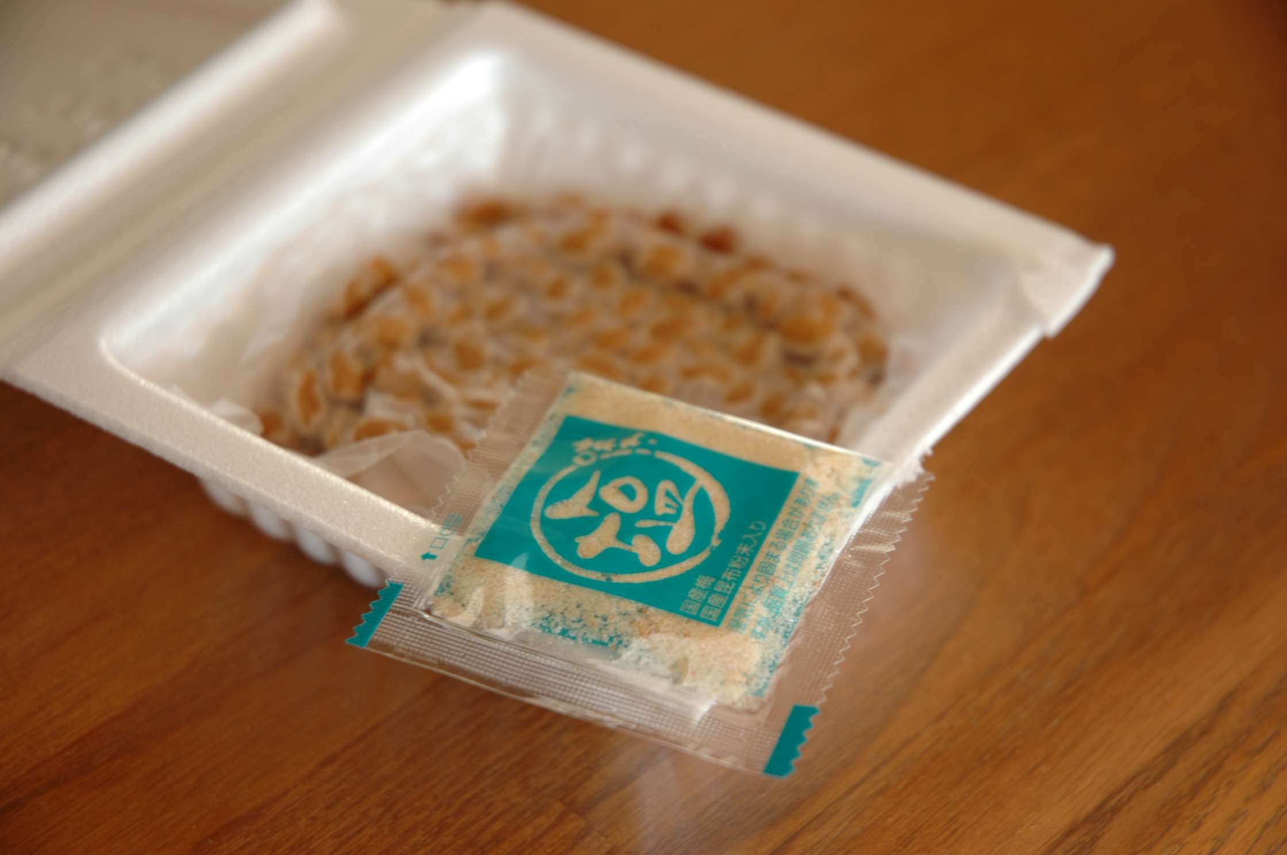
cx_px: 644
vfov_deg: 13.0
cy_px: 428
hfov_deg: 19.5
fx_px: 3749
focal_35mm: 105
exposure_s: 1/4
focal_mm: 70
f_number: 4.5
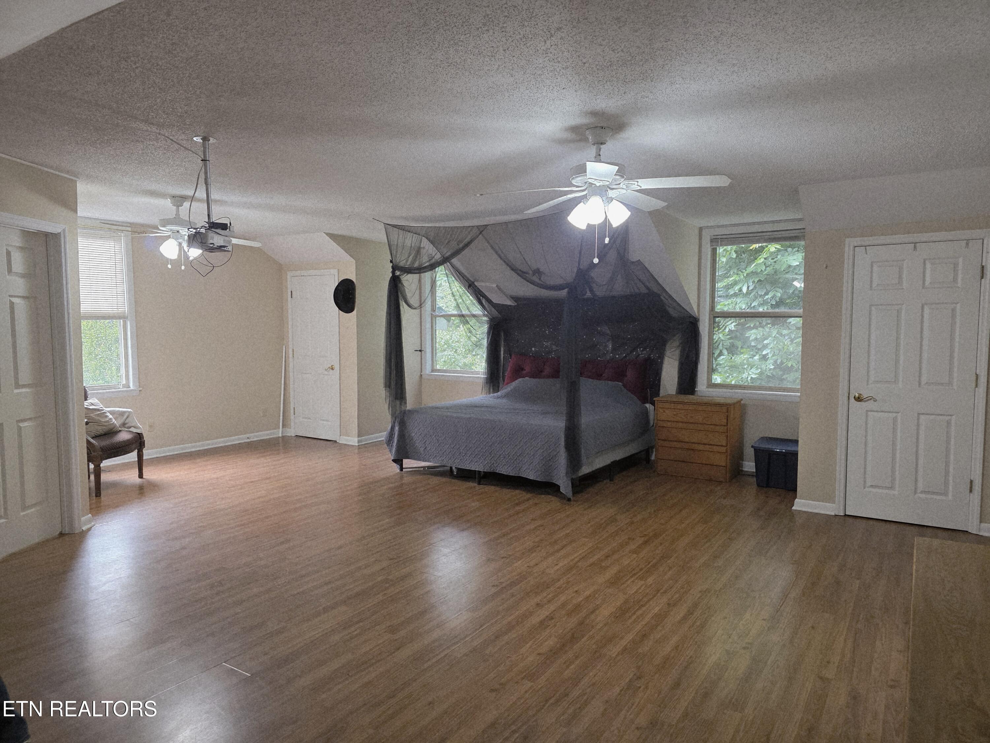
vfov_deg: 58.9
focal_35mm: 23
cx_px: 495
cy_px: 372
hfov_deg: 73.9
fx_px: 658
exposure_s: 1/120
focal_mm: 6.3
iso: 320
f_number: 1.7
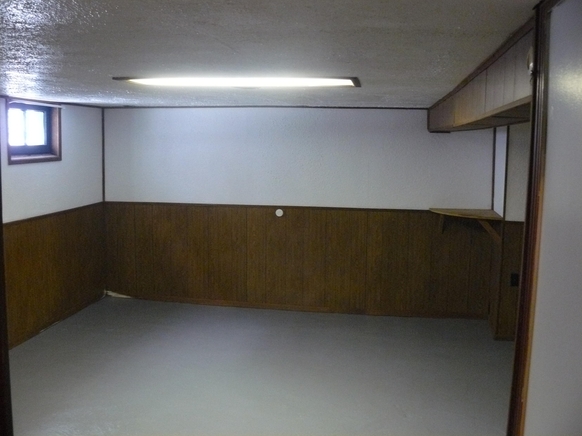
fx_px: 605
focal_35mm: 36
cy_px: 218
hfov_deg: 51.4
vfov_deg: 39.7
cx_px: 291
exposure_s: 1/13
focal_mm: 6
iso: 400
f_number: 2.8
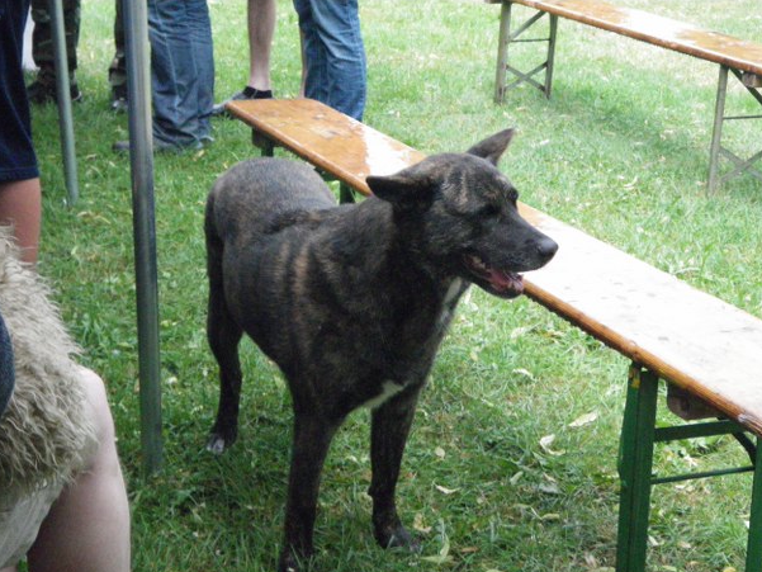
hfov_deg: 29.4
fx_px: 1453
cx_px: 380
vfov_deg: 22.3
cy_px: 303
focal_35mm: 66
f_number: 4.6
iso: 800
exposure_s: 1/50
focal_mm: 11.1
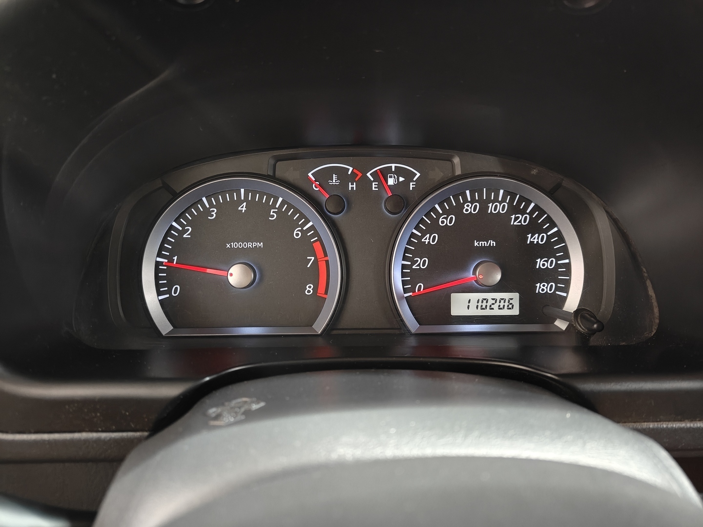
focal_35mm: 24
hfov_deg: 71.6
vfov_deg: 56.8
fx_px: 487
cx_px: 352
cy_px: 264
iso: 2500
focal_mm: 5.59
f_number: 1.8
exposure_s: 1/20
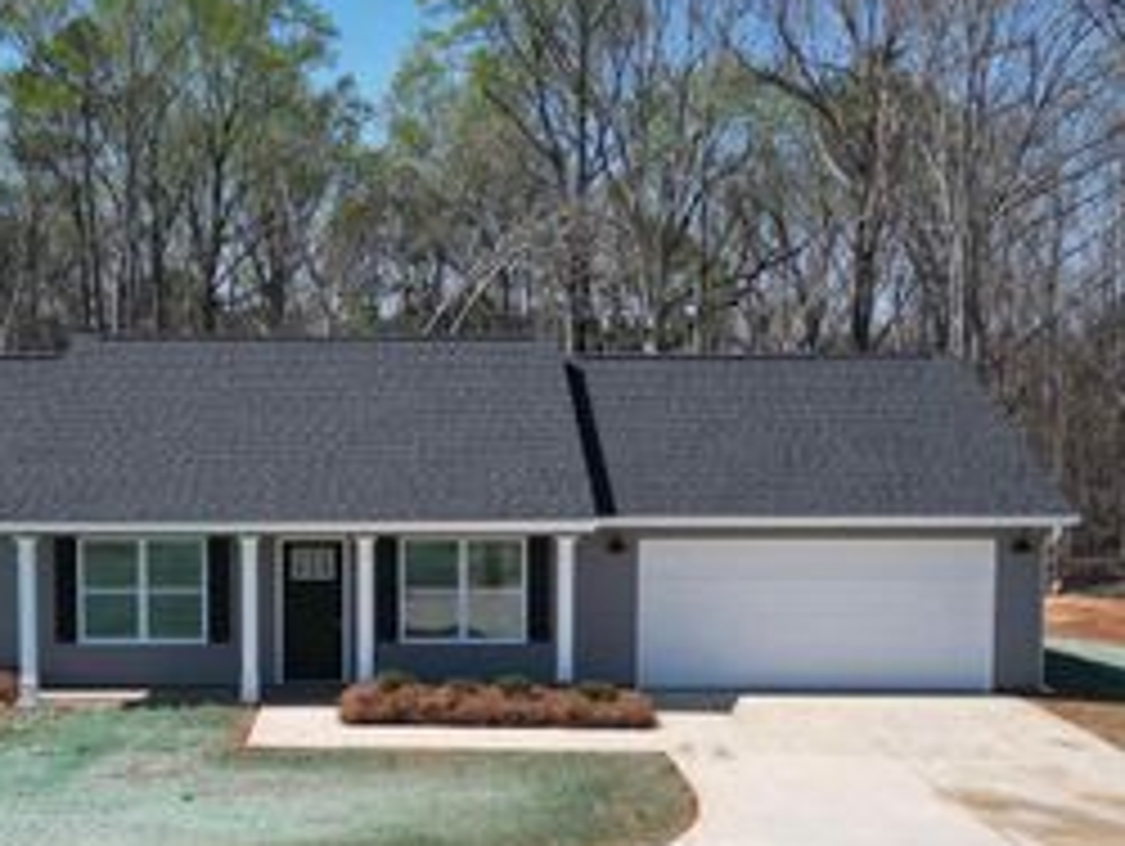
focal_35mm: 48
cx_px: 387
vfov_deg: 30.1
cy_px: 556
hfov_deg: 39.2
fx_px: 1561
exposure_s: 1/4000
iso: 160
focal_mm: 6.72
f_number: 1.7
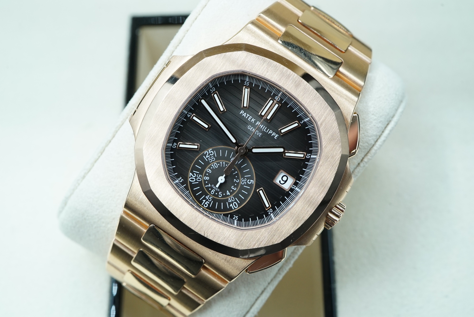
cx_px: 237
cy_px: 158
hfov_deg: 39.6
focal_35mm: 50
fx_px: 659
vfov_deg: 27.0
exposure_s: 1/80
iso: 1000
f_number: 9
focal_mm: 50
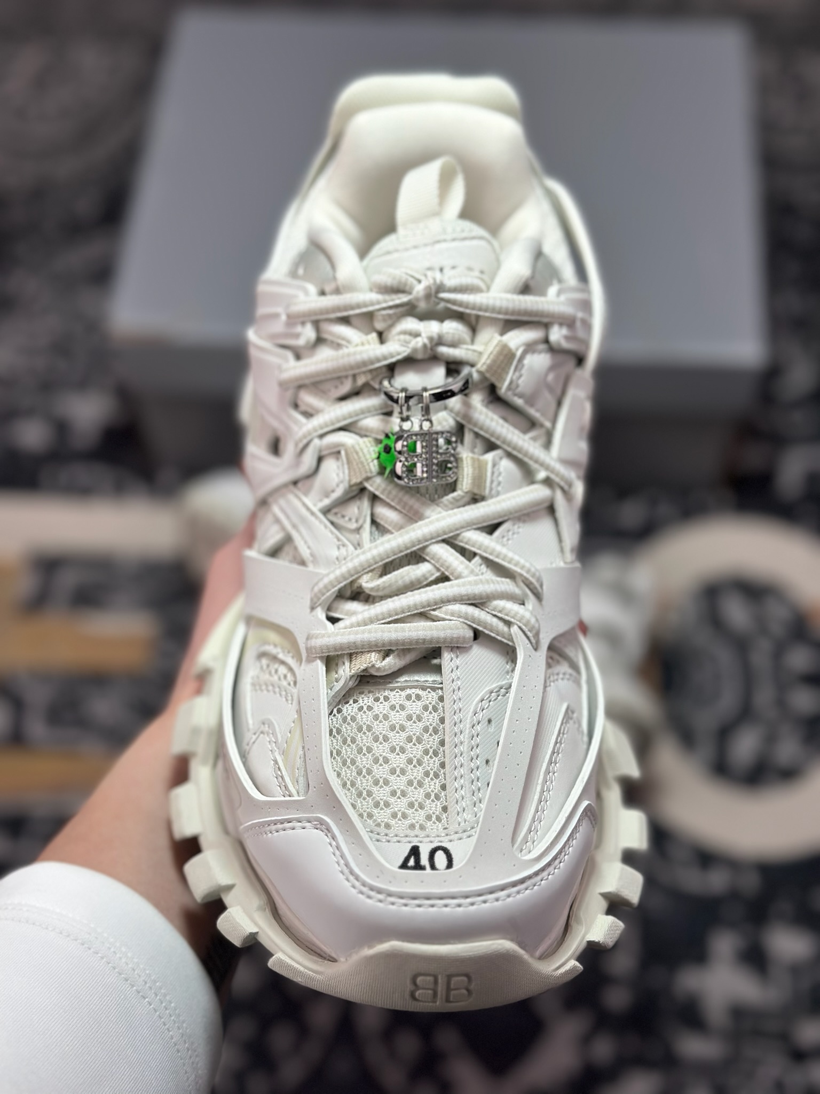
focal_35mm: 48
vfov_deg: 39.7
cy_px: 547
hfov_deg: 30.3
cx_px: 410
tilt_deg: -58.3
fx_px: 1516
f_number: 1.78
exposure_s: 1/1848
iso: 80
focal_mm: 6.86
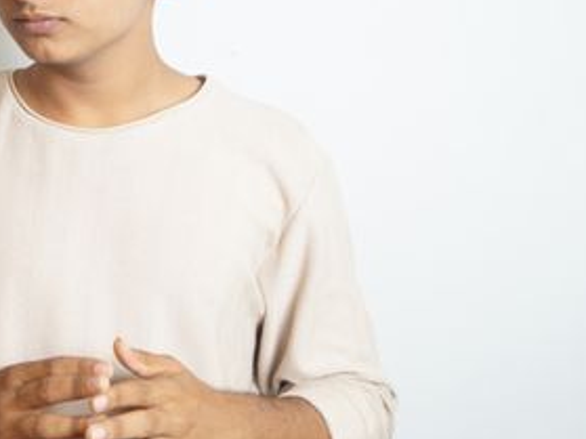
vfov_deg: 19.7
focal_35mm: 74
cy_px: 98
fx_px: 1252
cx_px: 80
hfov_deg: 25.7
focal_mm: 28
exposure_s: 1/100
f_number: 4.5
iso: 100
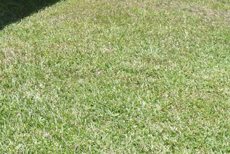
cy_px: -87
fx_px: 958
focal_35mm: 150
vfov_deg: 8.9
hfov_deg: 12.8
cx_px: -132
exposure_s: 1/250
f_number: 8
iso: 140
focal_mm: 25
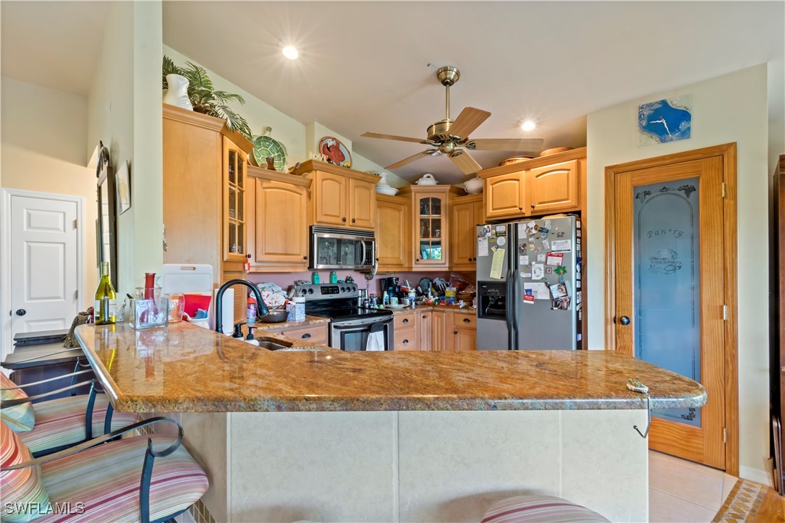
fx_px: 327
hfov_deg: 100.4
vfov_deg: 77.3
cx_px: 392
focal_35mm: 15
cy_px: 262
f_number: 16
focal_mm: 10
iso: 400
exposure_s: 2
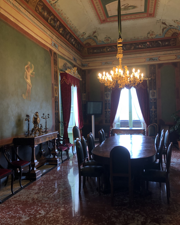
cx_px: 90
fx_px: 200
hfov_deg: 48.5
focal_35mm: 30
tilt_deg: +0.1
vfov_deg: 58.8
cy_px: 112
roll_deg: +1.1
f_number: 1.8
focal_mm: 4
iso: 200
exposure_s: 1/50
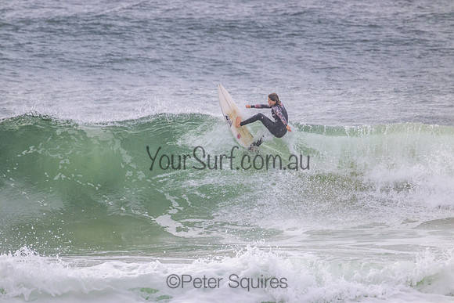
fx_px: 10091
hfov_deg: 2.6
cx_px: 227
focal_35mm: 800
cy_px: 152
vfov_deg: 1.7
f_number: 11
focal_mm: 800
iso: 2000
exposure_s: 1/2000
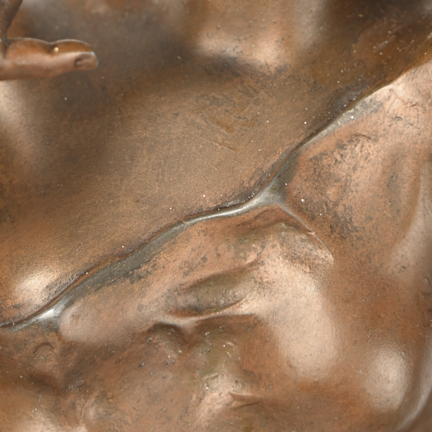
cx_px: 193
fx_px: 5351
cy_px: -44
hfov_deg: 4.6
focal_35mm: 379
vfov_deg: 4.6
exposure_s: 1/200
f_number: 11
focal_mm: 200
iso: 200
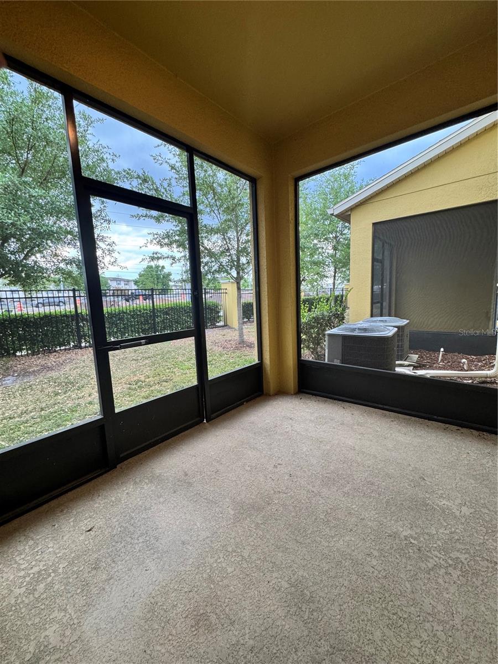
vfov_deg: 102.1
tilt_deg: -7.8
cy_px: 332
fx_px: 269
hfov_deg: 85.7
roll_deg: +2.6
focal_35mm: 14
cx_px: 249
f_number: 2.2
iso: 200
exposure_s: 1/120
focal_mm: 2.22
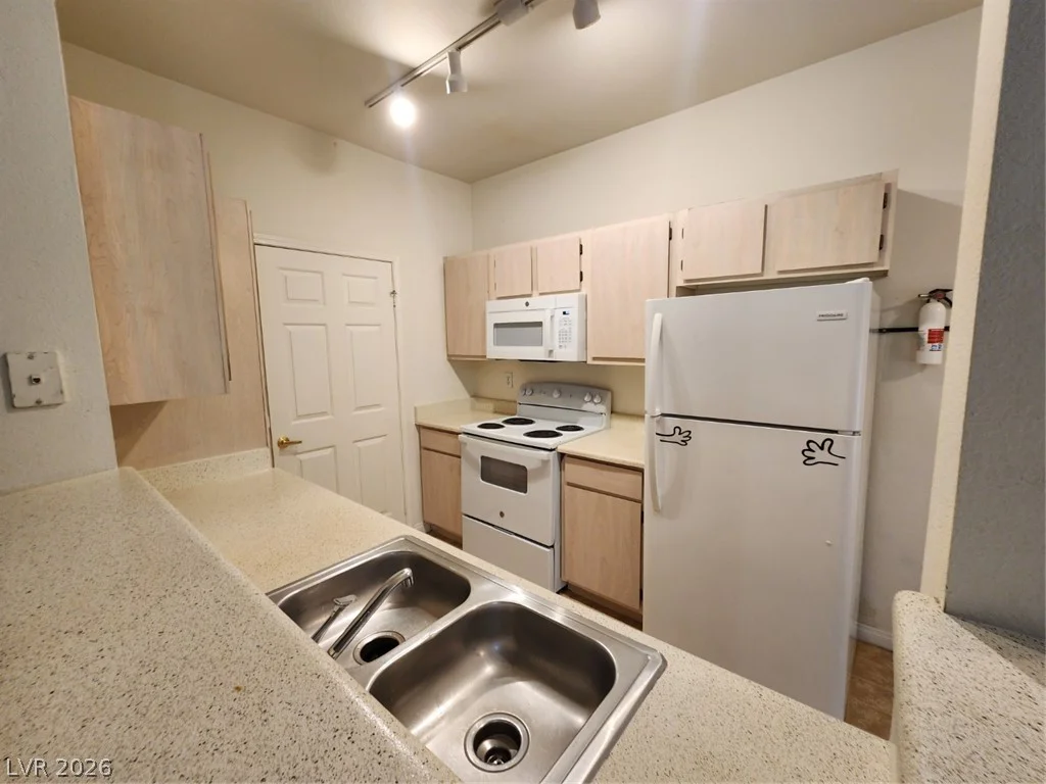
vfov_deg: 89.9
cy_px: 392
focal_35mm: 13
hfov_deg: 106.2
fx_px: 393
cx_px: 523
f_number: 2.2
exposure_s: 1/60
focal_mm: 2.2
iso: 125
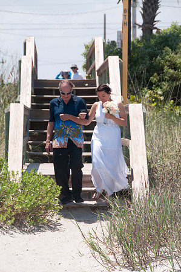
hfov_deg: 7.0
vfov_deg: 10.6
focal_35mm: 195
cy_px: 136
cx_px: 90
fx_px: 1474
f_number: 10
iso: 100
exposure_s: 1/250
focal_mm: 130
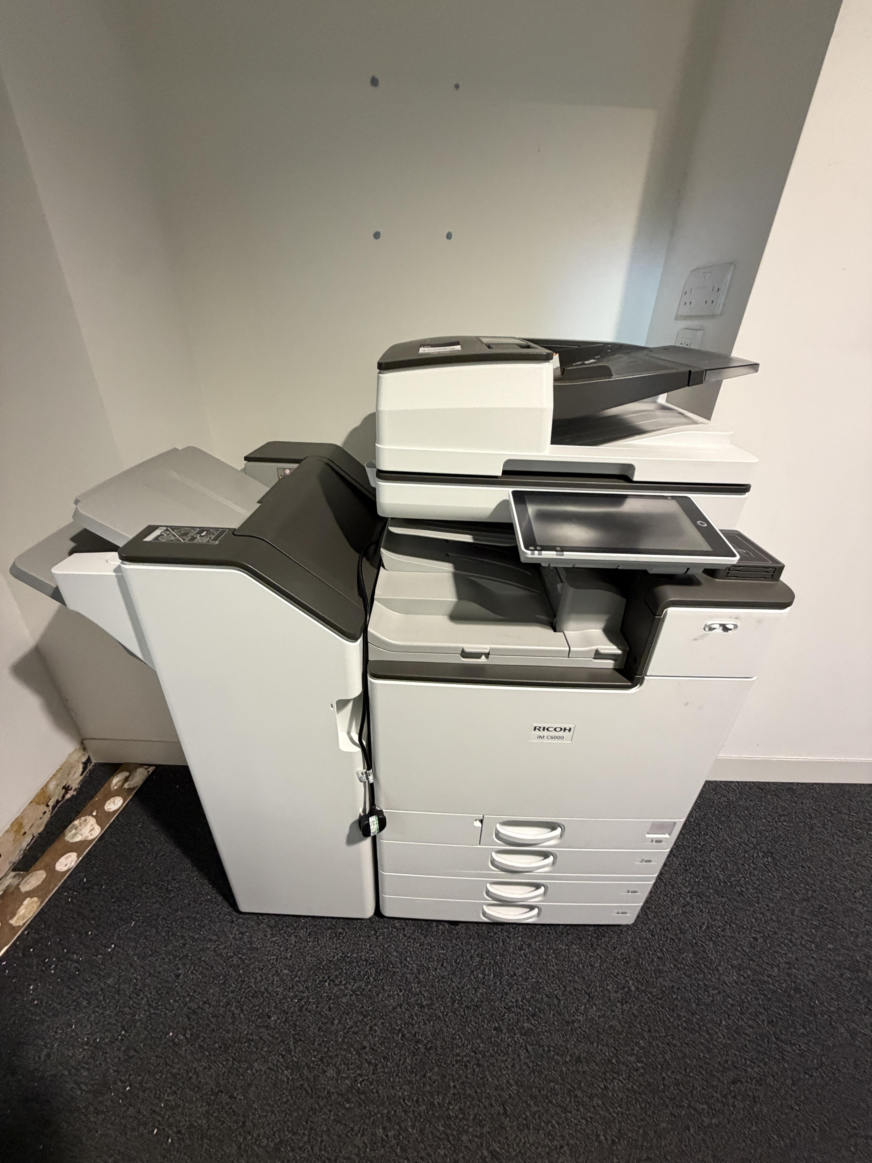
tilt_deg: -28.8
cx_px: 436
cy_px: 582
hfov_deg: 85.7
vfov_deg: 102.1
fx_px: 470
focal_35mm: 14
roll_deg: -2.4
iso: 400
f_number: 2.2
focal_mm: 2.22
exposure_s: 1/50
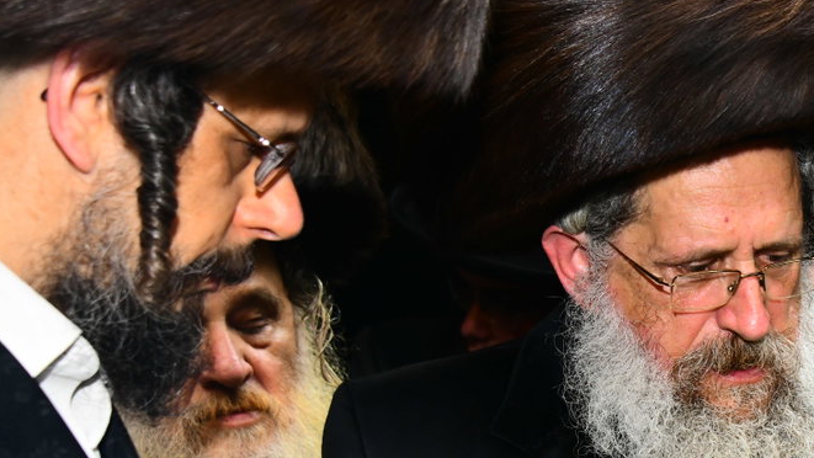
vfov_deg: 9.9
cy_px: 333
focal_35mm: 122
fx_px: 2634
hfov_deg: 17.3
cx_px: 751
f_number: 6.3
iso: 1600
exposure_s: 1/160
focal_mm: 55
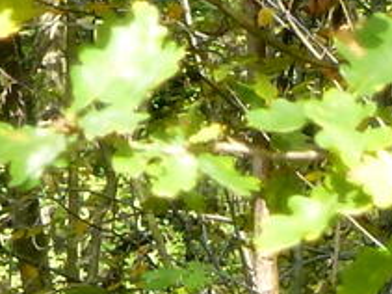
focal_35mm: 939
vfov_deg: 1.6
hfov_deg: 2.1
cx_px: 880
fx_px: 10627
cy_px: 952
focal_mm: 23.4
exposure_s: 1/80
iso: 250
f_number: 5.2
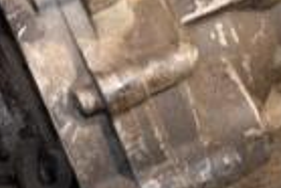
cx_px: -61
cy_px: -101
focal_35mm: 181
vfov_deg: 7.5
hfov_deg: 11.1
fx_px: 1414
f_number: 5
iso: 800
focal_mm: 28
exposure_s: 1/80
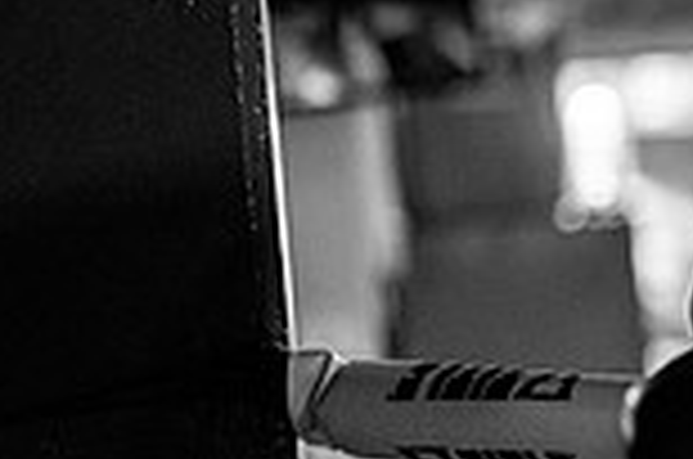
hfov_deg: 5.0
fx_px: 7838
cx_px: 1238
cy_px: 353
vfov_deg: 3.4
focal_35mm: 408
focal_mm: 108
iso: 4000
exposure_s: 1/1000
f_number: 2
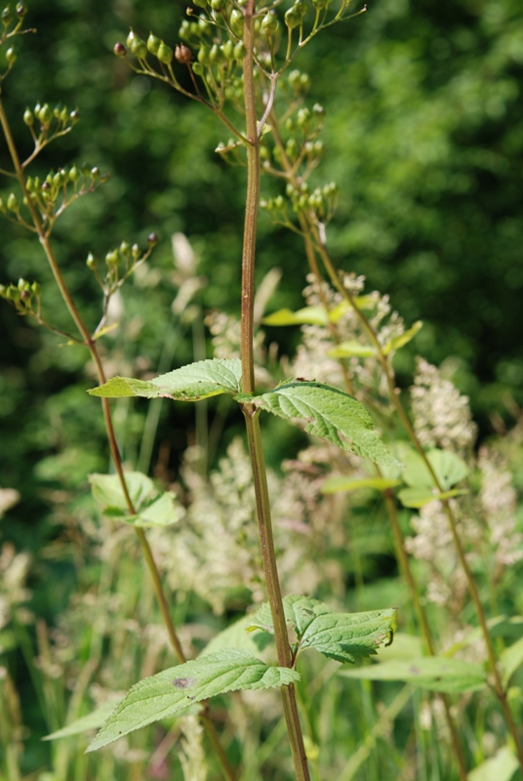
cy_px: 390
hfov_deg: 15.2
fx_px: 1954
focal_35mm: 90
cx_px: 262
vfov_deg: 22.6
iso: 100
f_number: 7.1
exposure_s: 1/200
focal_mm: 60
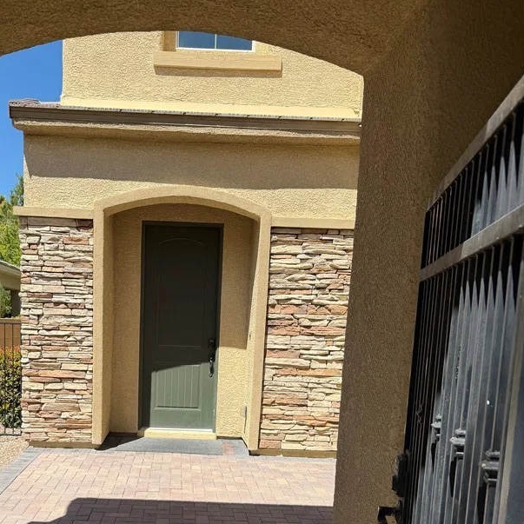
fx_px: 617
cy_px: 414
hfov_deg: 45.6
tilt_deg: -7.0
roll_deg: -1.9
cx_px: 194
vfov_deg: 44.0
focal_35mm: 36
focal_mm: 6.76
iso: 80
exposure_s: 1/3953
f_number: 1.78
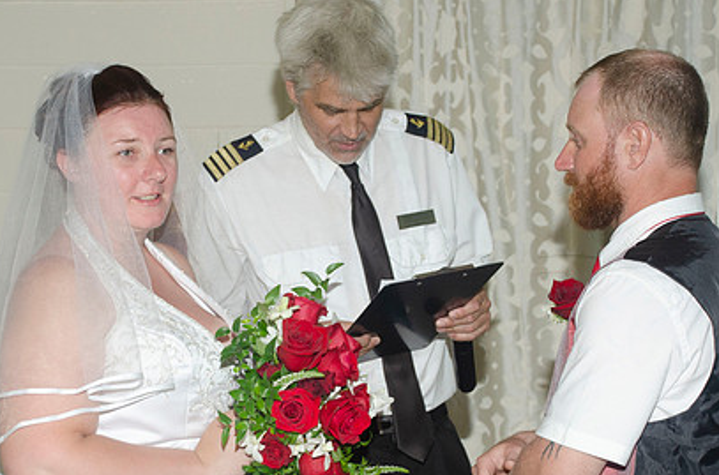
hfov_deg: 19.9
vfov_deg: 13.2
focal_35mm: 103
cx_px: 289
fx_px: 2052
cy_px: 286
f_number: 5.6
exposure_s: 1/250
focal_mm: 44
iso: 400
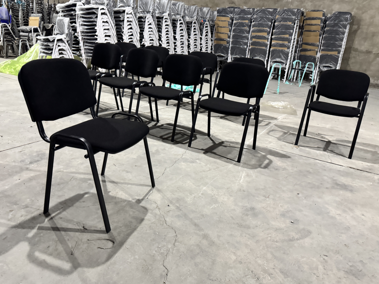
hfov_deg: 69.4
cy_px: 142
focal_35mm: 25
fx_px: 274
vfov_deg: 54.9
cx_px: 194
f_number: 1.78
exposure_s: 1/33
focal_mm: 6.76
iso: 800
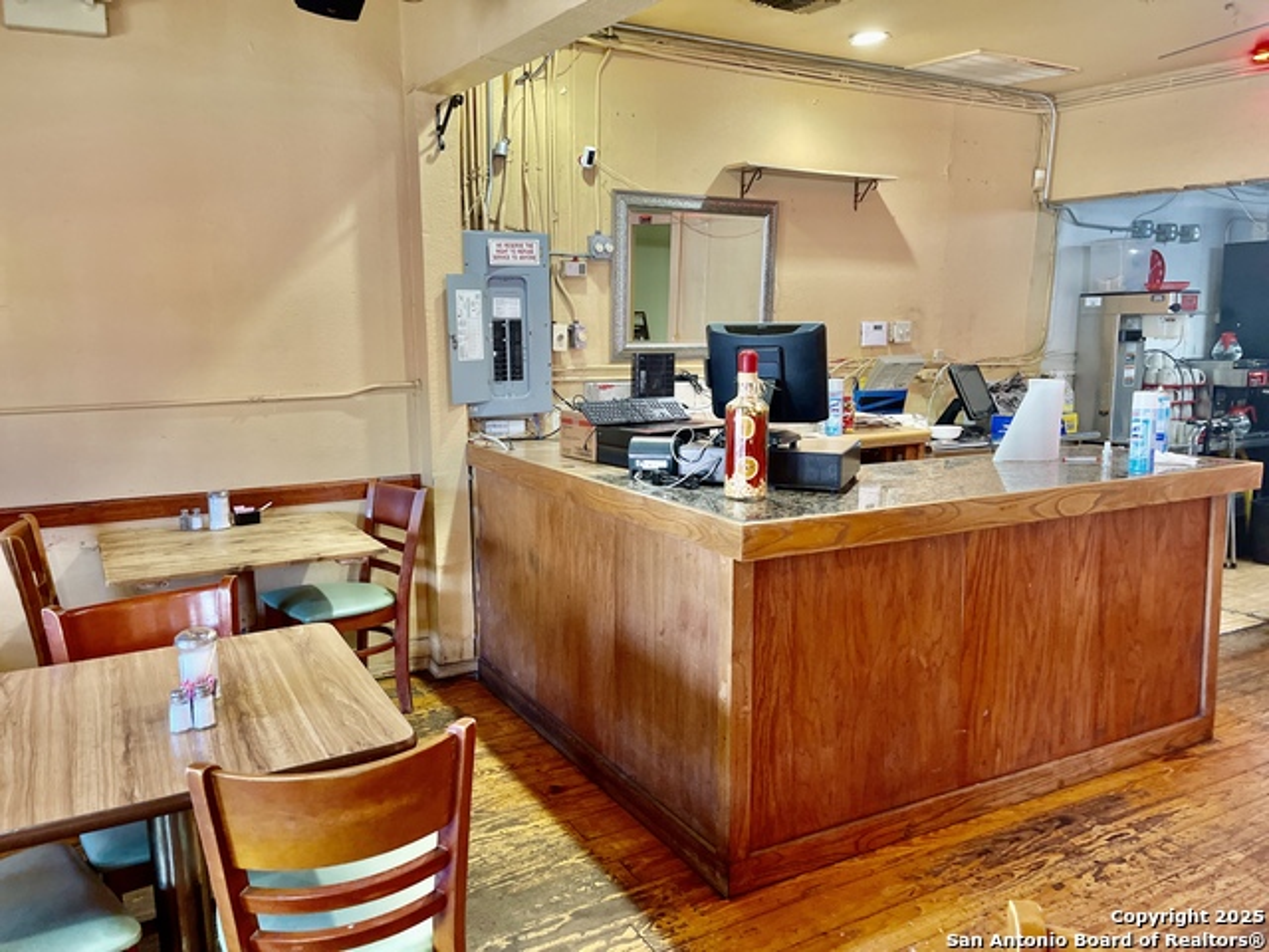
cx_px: 634
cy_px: 476
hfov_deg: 67.3
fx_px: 953
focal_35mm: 26
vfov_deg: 53.1
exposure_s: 1/60
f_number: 1.6
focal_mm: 5.1
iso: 250
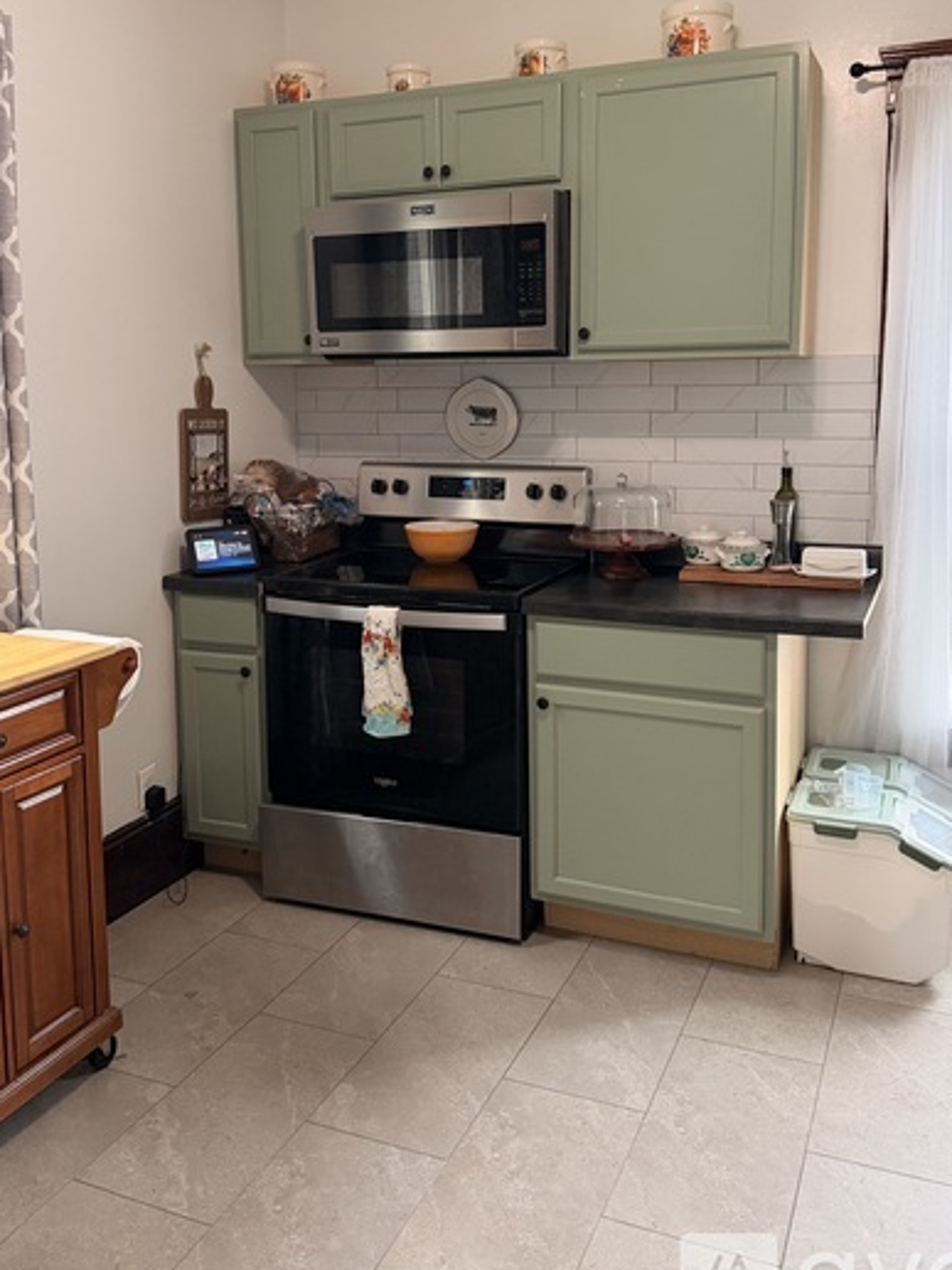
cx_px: 462
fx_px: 1137
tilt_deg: -7.0
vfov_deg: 57.9
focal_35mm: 31
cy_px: 511
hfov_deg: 45.4
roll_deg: +0.0
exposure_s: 1/120
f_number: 1.78
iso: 400
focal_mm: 6.76
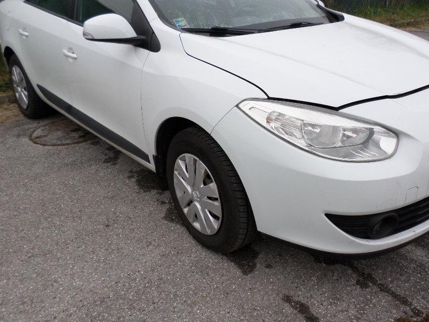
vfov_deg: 45.3
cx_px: 240
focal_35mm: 31
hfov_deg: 58.2
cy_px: 136
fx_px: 384
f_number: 2.5
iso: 80
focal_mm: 4.5
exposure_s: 1/350
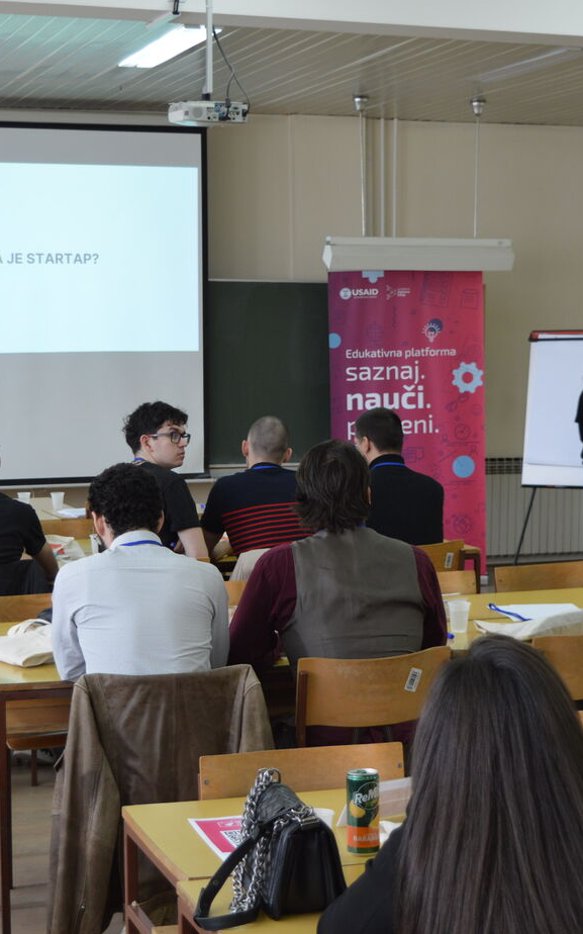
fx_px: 1826
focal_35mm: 72
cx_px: 323
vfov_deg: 28.7
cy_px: 470
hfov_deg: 18.1
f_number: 4.2
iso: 400
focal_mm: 31
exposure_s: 1/25
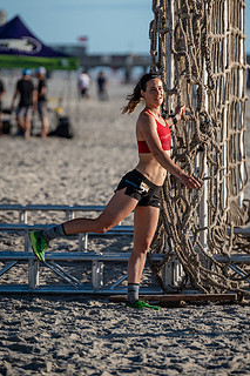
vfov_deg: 9.1
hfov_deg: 6.1
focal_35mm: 225
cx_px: 117
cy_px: 142
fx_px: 2346
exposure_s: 1/4000
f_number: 2.8
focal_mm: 160
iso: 320
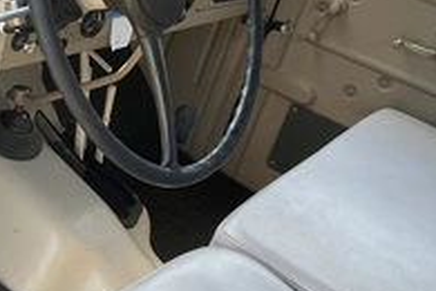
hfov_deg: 31.7
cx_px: 103
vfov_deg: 21.7
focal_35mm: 62
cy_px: 67
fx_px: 751
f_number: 1.8
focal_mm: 3
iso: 25
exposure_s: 1/342
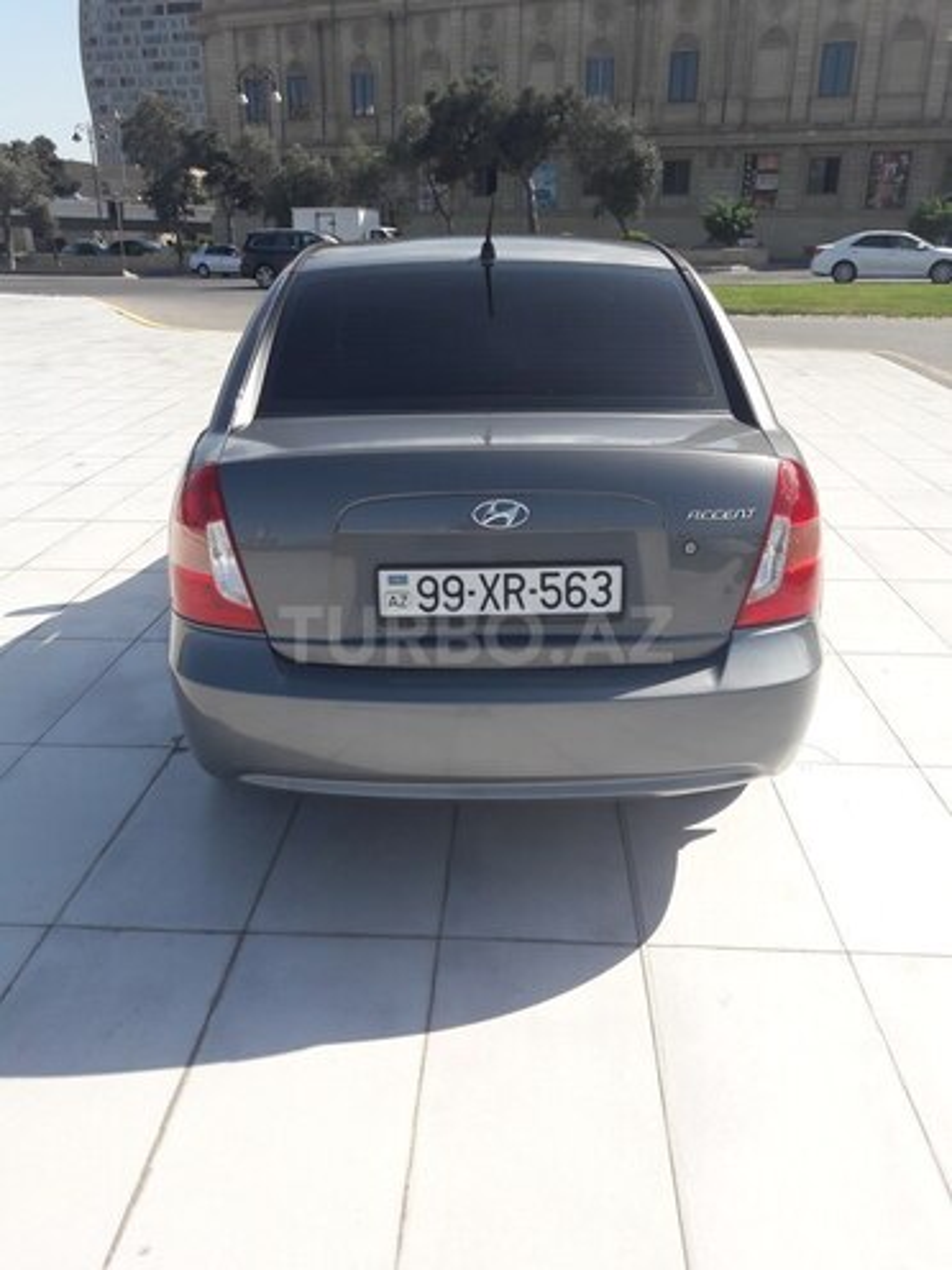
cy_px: 635
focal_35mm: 28
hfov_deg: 49.7
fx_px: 1027
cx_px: 476
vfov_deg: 63.4
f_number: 1.9
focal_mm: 3.7
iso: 40
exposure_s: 1/1205
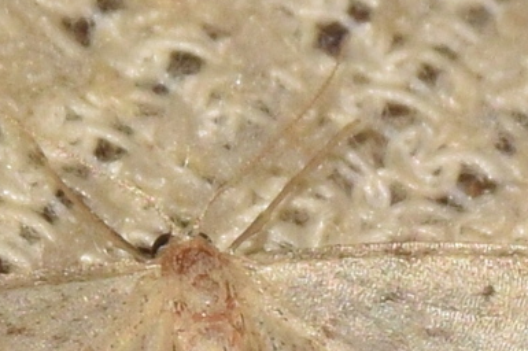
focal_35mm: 523
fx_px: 7664
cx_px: 211
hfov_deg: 3.9
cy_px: 354
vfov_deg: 2.6
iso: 400
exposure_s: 1/160
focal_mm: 140
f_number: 16
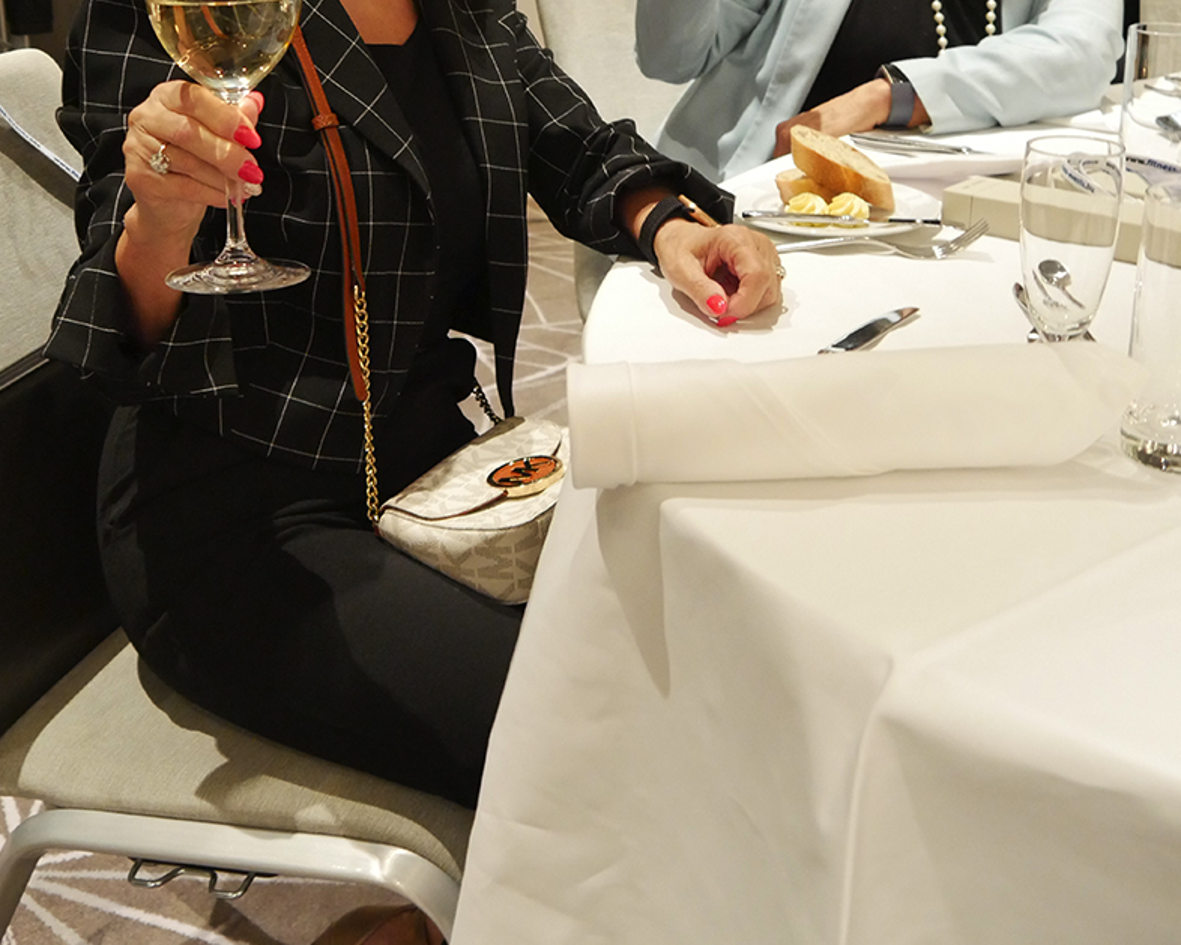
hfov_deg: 41.1
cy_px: 256
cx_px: 587
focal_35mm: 45
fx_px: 1573
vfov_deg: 32.9
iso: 3200
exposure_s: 1/25
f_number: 4
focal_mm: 17
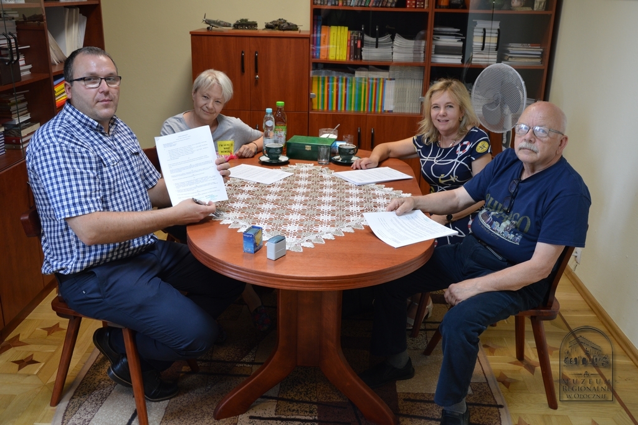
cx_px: 319
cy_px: 212
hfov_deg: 53.2
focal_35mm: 36
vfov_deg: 36.8
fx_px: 637
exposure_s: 1/20
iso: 400
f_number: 3.8
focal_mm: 24
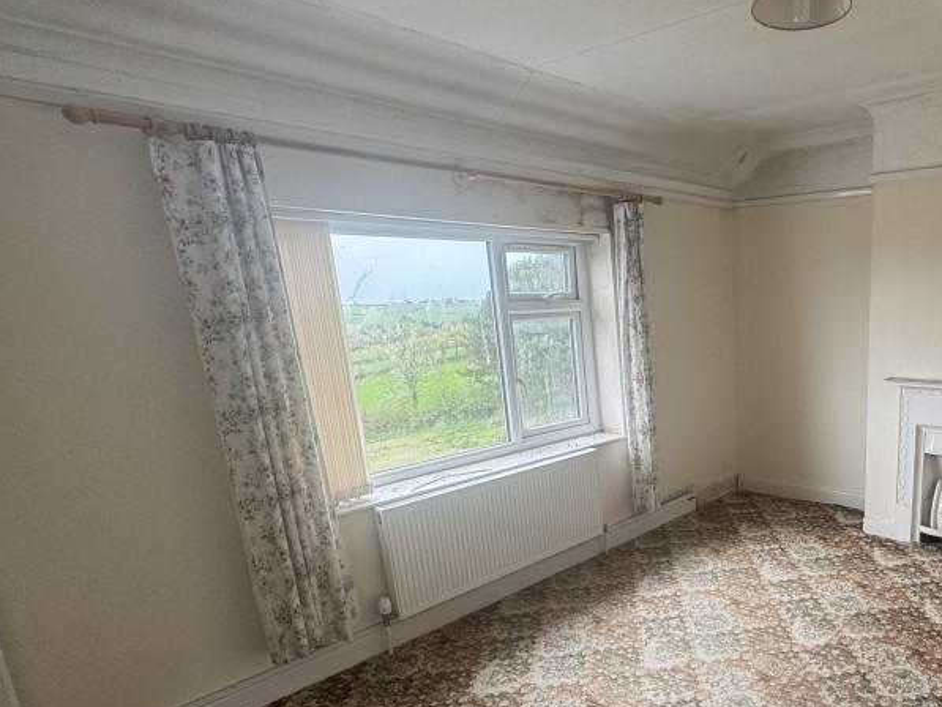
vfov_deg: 56.1
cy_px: 448
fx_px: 653
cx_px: 745
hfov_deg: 65.5
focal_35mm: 24
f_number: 2.2
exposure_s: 1/99
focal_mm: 2.22
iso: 64
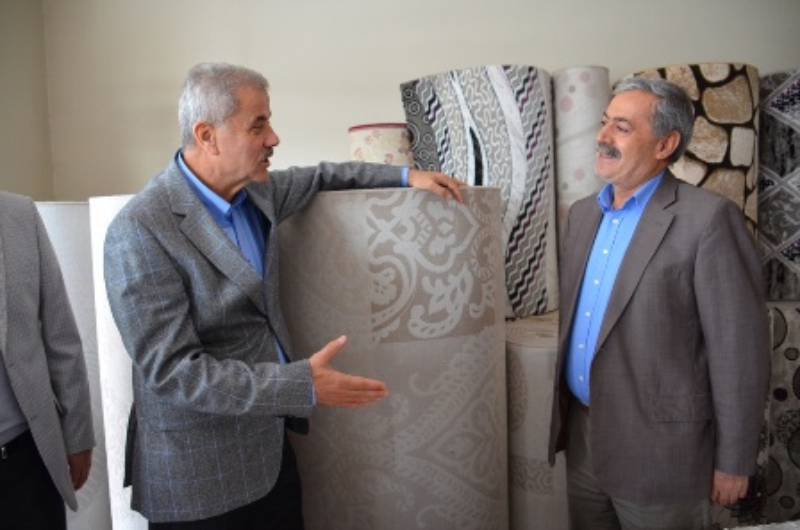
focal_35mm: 27
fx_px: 599
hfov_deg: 67.5
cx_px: 400
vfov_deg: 47.8
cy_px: 265
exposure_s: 1/60
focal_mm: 18
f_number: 4
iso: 800
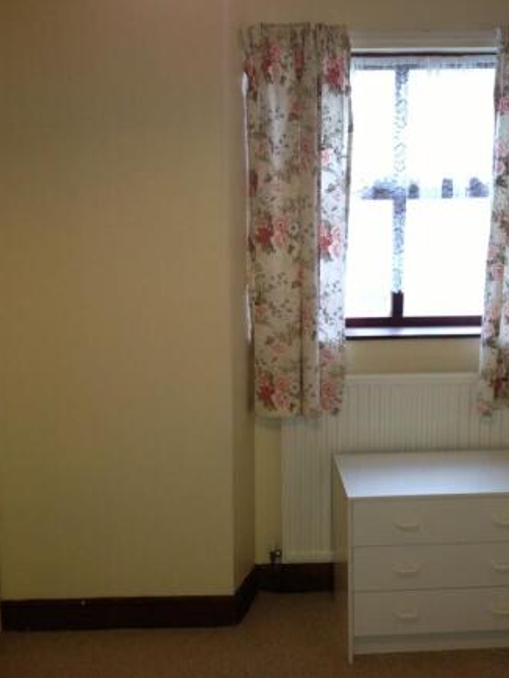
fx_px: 921
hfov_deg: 30.9
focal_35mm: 47
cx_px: 285
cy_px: 338
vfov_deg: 40.4
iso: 160
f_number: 2.4
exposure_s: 1/20
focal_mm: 4.28
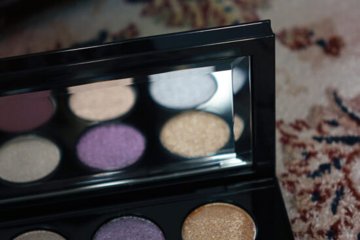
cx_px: 180
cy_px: 120
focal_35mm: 135
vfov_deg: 10.2
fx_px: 1350
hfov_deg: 15.2
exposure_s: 1/125
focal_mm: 49.44
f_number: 2.8
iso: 500
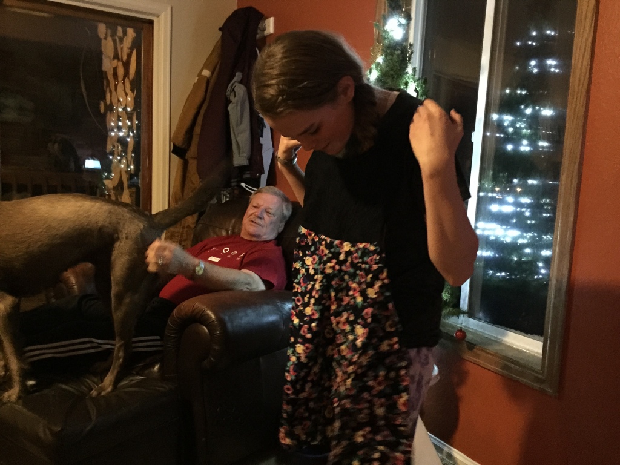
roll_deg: -2.4
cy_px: 232
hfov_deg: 61.7
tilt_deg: -5.4
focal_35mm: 29
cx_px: 310
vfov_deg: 48.2
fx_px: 519
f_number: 2.2
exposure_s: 1/4
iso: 320
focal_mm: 4.15
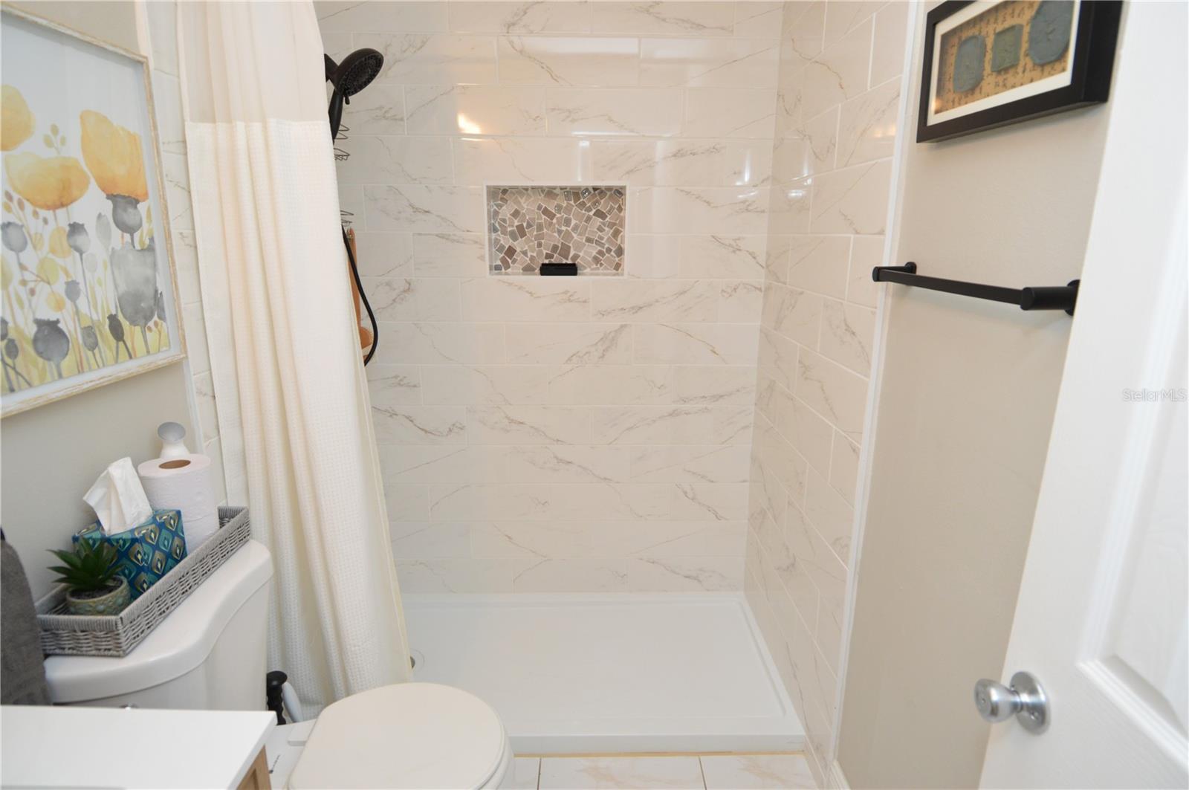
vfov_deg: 67.3
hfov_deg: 90.1
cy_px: 395
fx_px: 594
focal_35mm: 18
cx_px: 594
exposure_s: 1/60
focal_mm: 12
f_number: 4
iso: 450
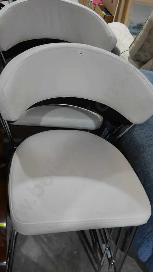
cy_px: 137
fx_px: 317
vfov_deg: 46.4
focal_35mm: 44
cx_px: 78
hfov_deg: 27.1
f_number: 4.4
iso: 320
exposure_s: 1/60
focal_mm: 20
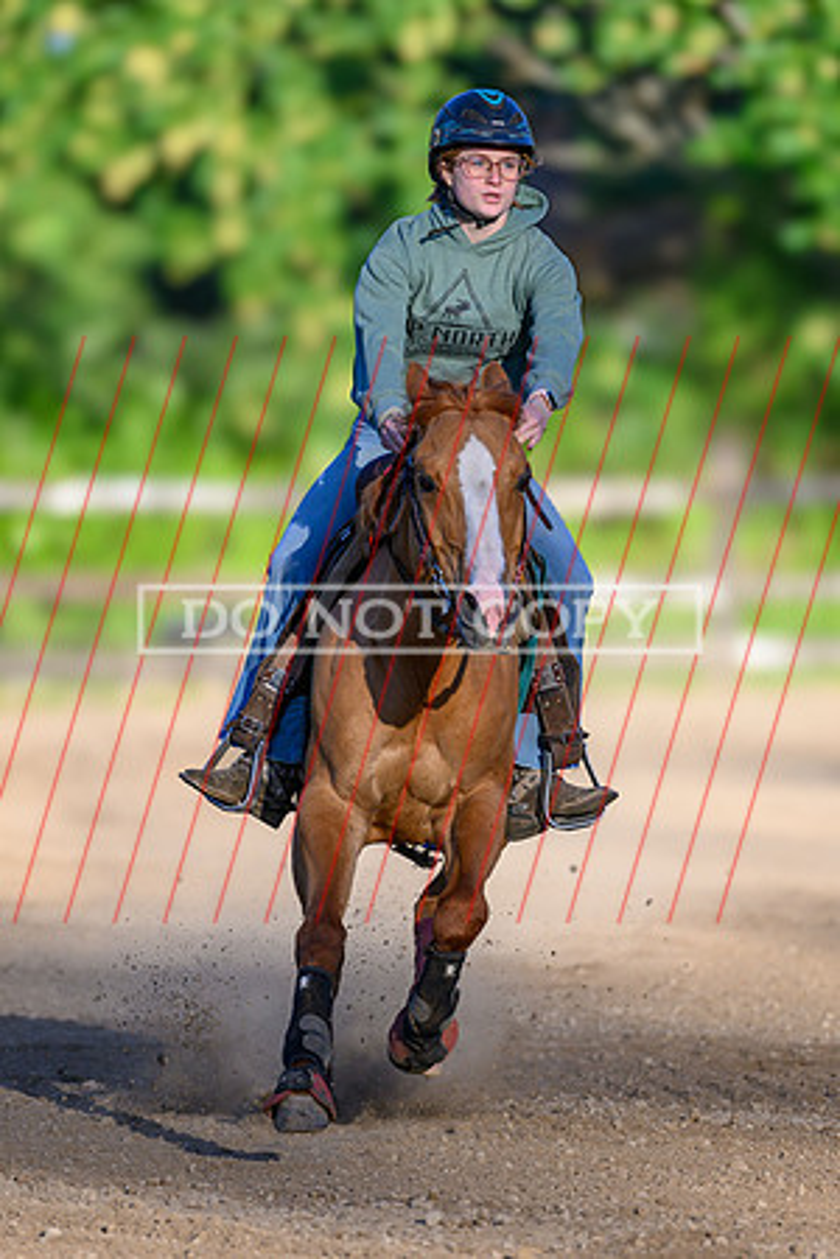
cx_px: 436
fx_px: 11720
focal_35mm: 335
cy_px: 682
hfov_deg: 4.1
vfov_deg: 6.2
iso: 250
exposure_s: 1/2500
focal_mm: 200
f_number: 2.8
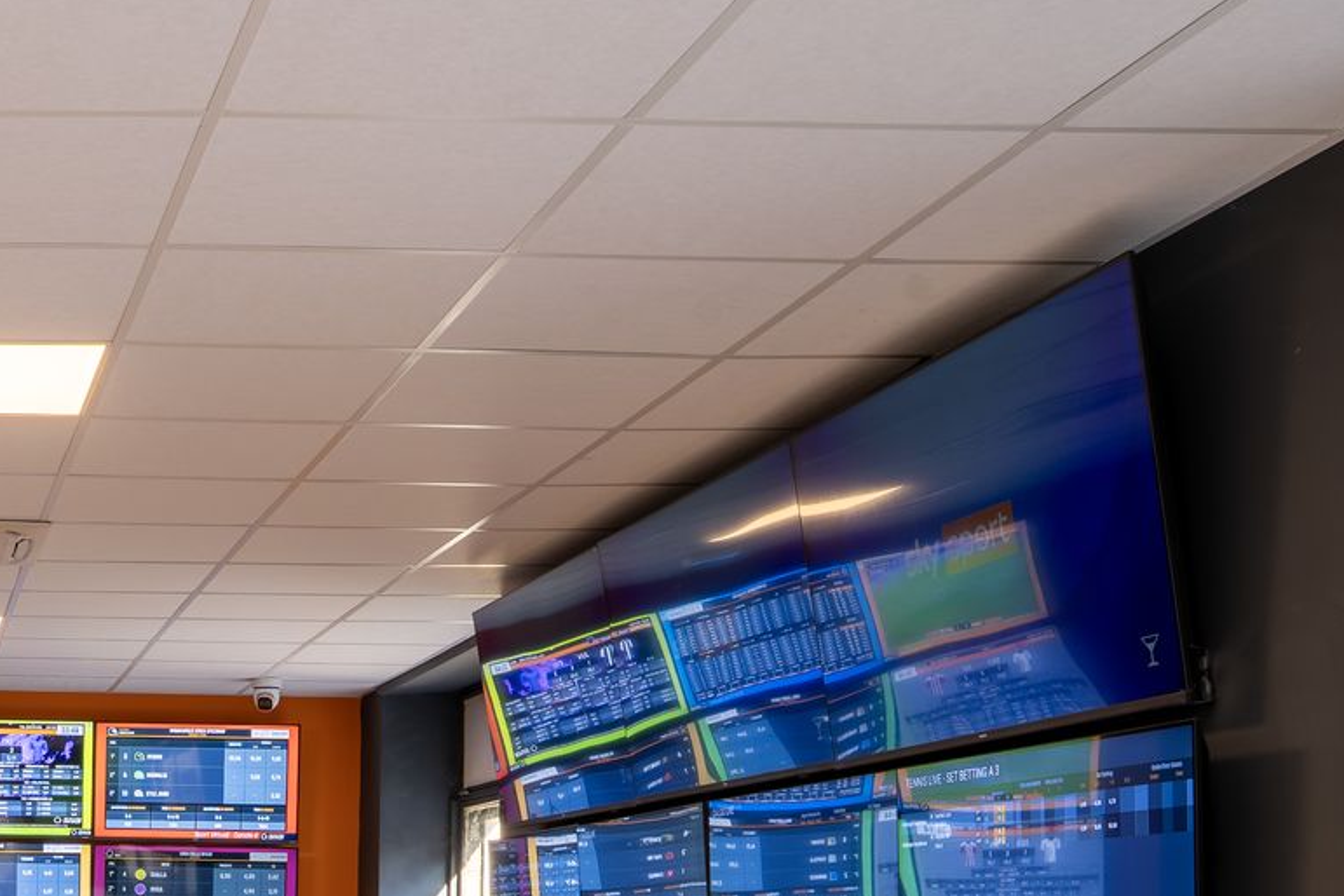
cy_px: 950
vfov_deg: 23.0
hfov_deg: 31.3
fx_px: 2091
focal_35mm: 56
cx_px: -166
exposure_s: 1/15
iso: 100
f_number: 9
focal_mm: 24
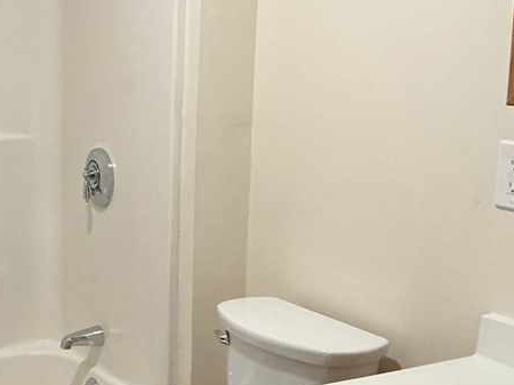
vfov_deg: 22.2
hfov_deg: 28.2
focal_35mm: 66
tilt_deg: -11.8
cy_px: 247
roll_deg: +0.6
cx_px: 40
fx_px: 979
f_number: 1.8
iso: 125
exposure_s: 1/60
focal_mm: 3
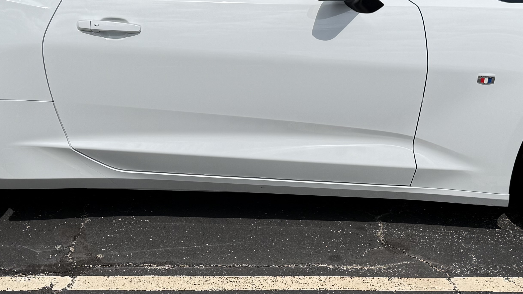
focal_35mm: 61
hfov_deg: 34.3
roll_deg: +0.3
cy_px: 169
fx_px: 846
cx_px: 235
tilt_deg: -19.0
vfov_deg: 19.7
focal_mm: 6.76
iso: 80
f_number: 1.78
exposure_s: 1/11905
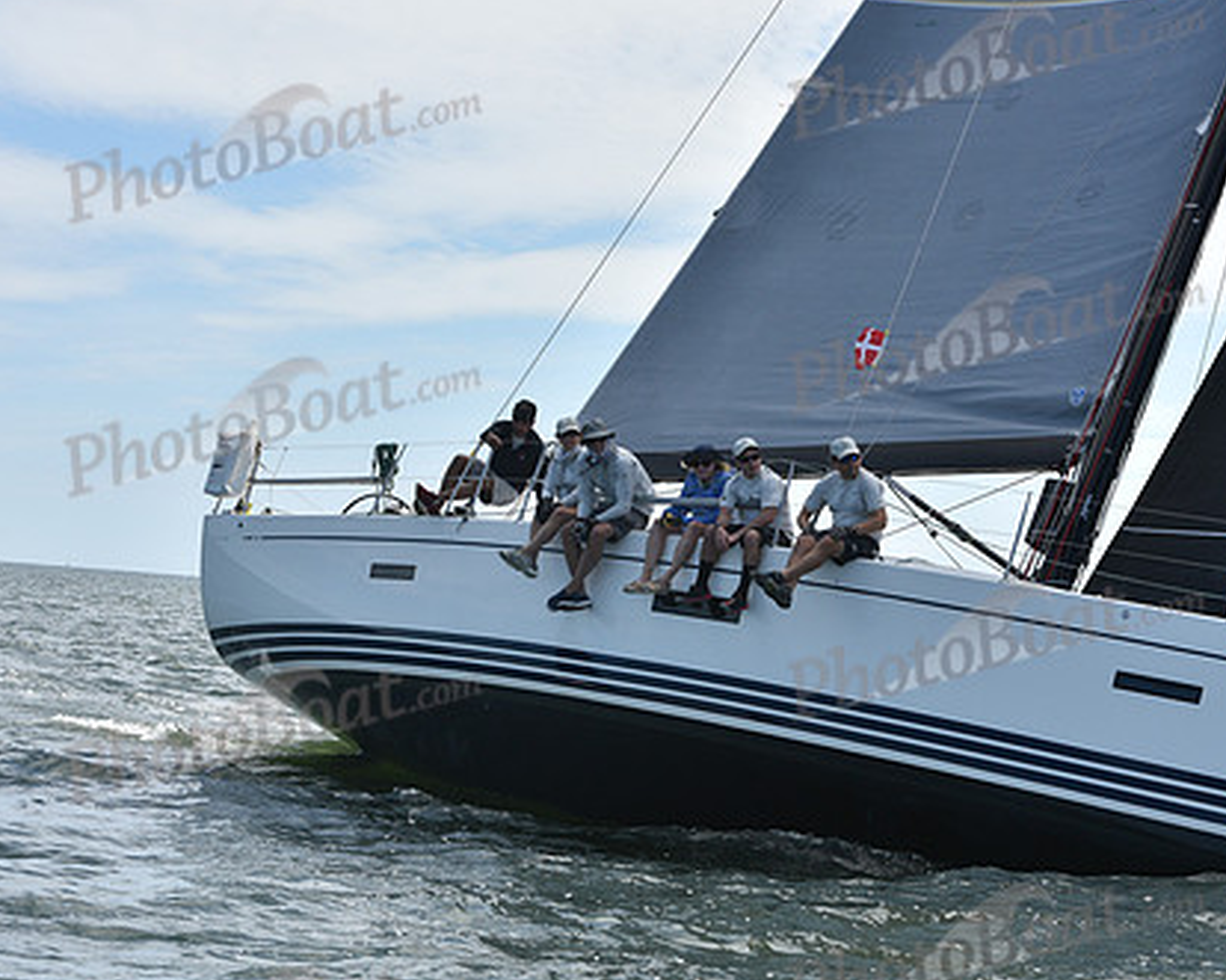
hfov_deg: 20.8
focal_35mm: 92
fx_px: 3337
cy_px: 531
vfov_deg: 16.7
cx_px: 637
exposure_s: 1/1000
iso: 320
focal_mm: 70
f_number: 8
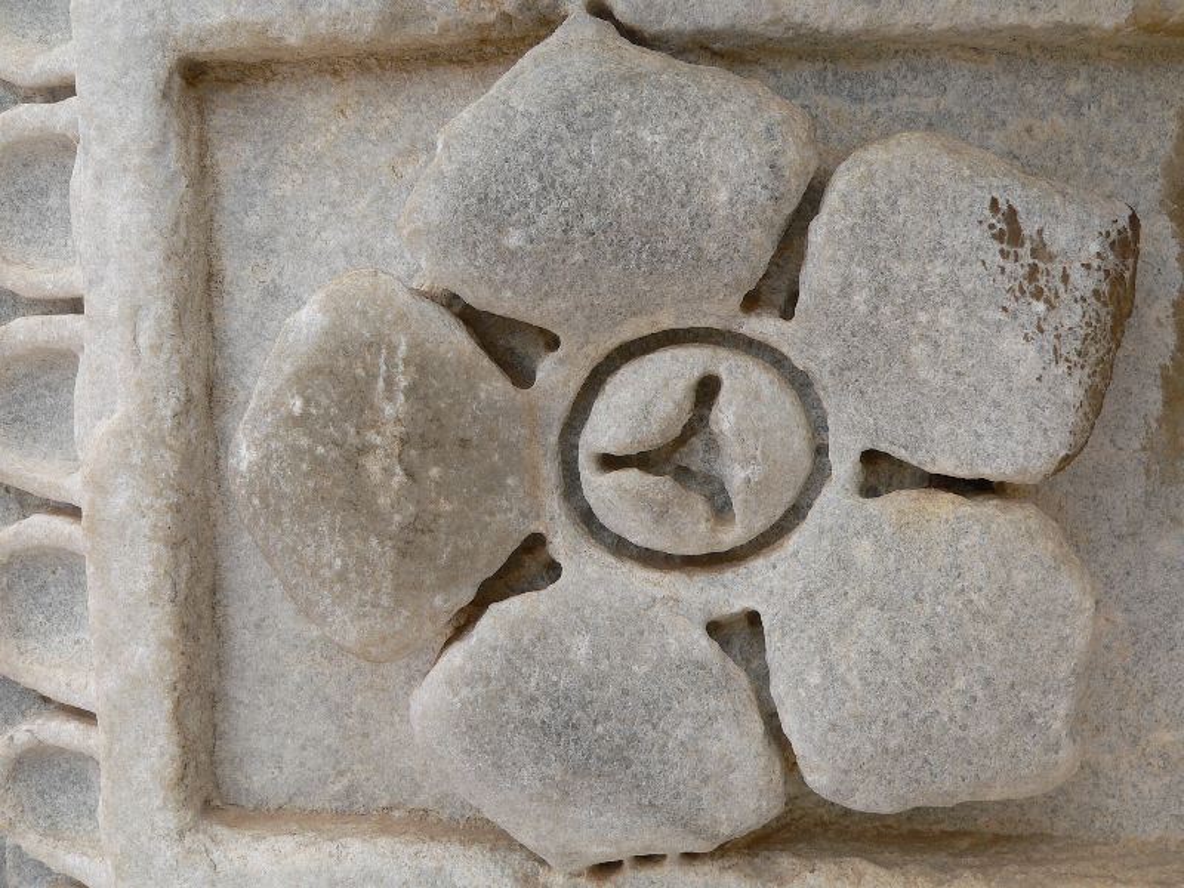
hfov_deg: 51.4
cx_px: 592
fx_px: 1231
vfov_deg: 39.7
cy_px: 444
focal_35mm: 36
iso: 80
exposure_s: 1/400
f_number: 4
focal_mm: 6
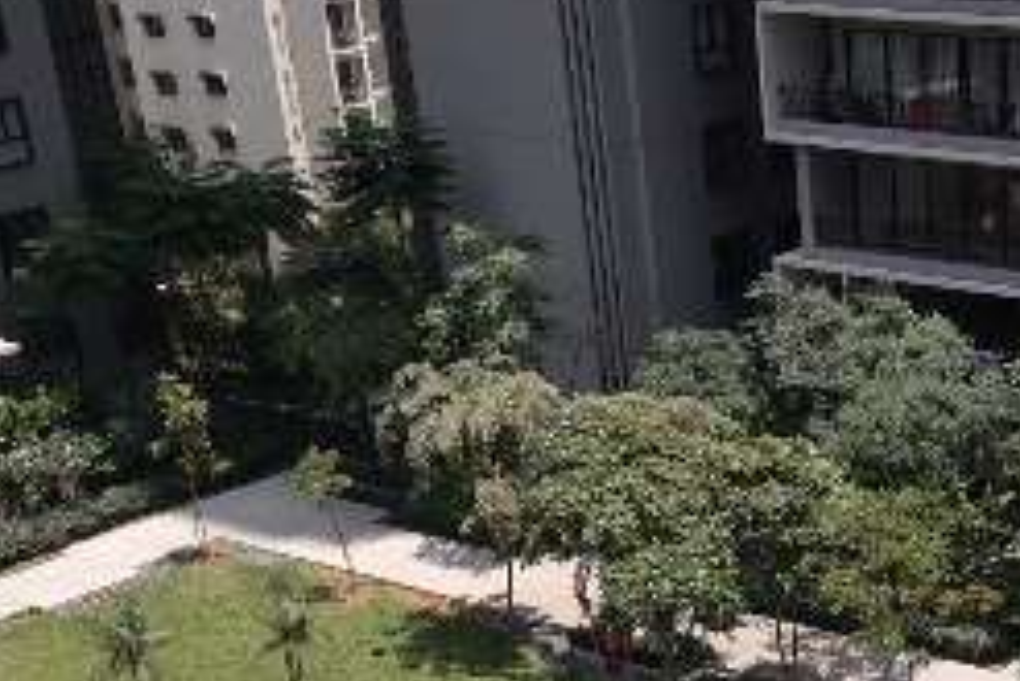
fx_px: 1984
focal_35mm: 70
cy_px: 852
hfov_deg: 27.5
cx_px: 975
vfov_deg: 18.3
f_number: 6.3
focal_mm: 18
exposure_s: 1/250
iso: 100
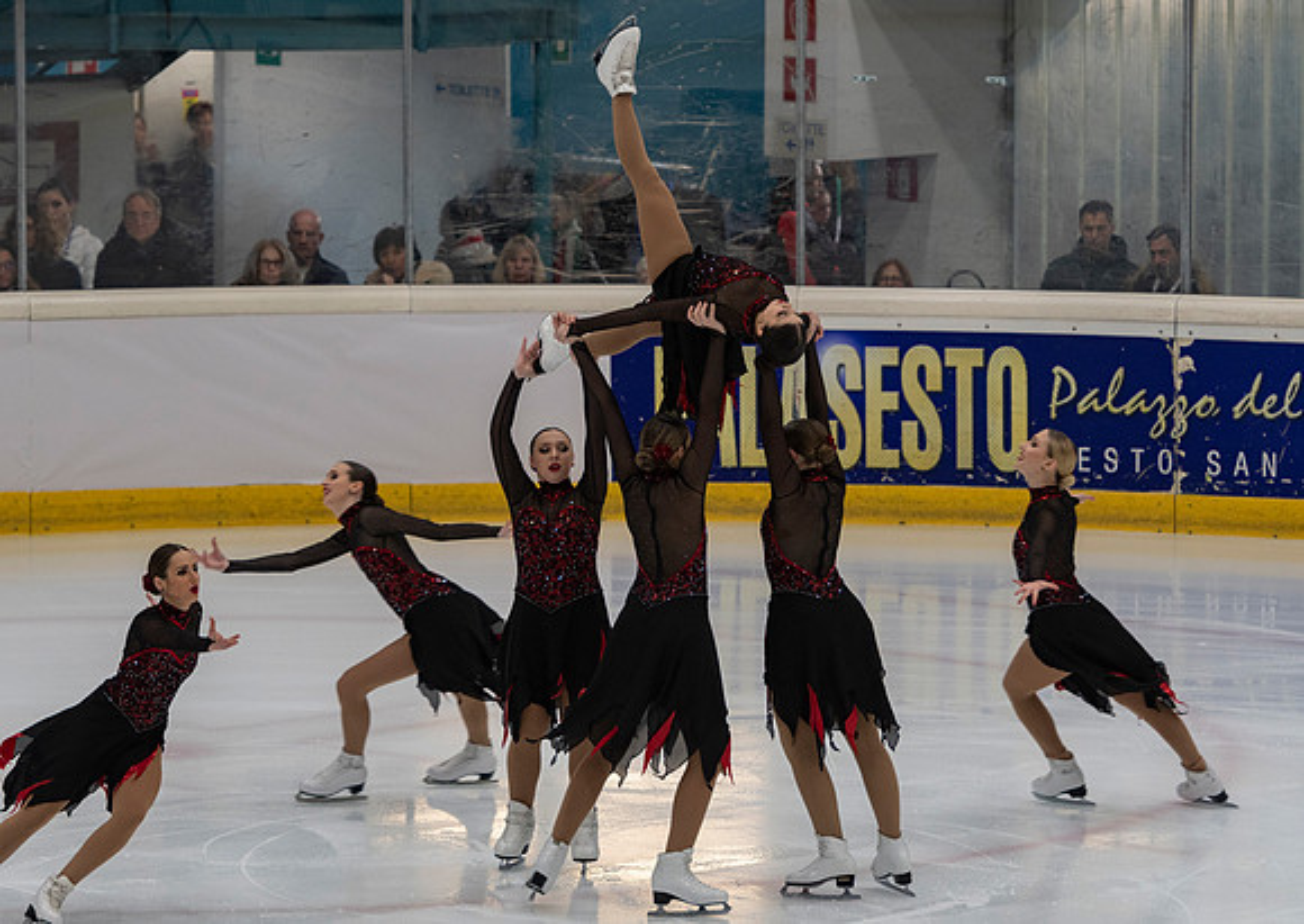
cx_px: 689
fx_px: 9629
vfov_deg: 5.5
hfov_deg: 7.7
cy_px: 432
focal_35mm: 261
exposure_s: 1/320
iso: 800
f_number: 4.5
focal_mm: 155
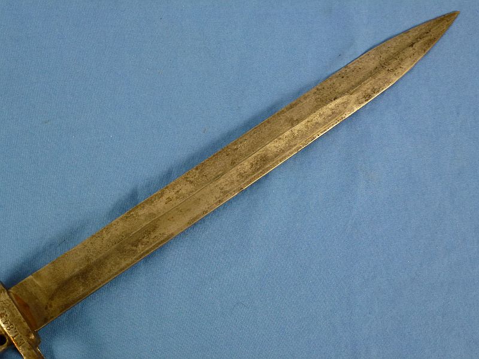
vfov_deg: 32.2
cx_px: 240
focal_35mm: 45
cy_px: 180
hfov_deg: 42.1
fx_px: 623
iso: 250
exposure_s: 1/80
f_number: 4
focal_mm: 8
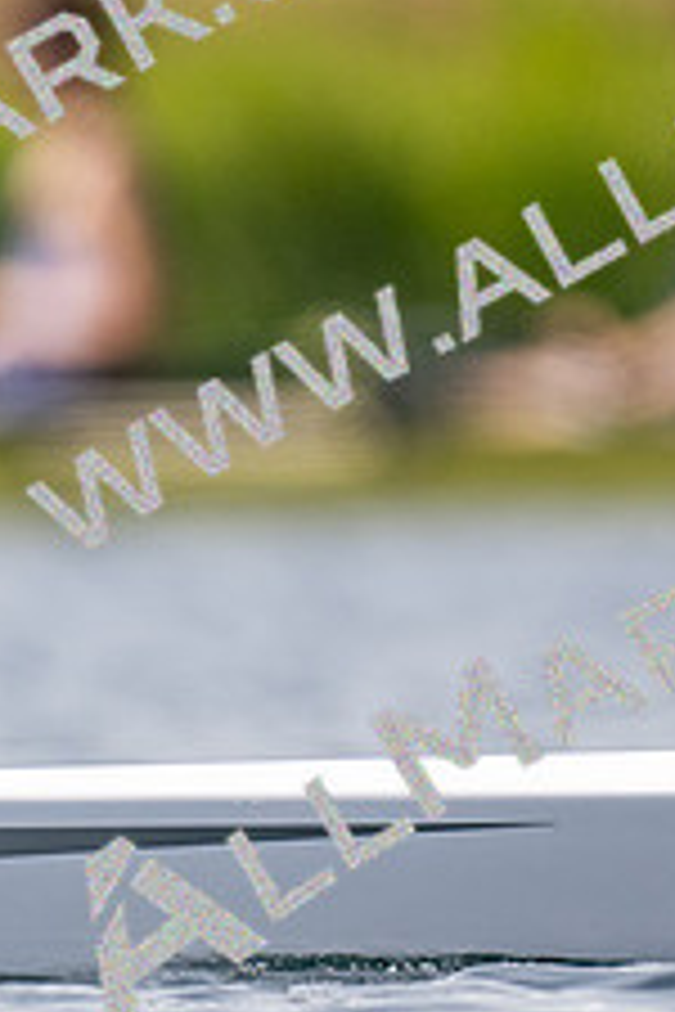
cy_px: 625
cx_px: -302
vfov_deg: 0.9
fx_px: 65104
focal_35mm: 2315
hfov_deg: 0.6
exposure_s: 1/2500
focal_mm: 600
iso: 140
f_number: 4
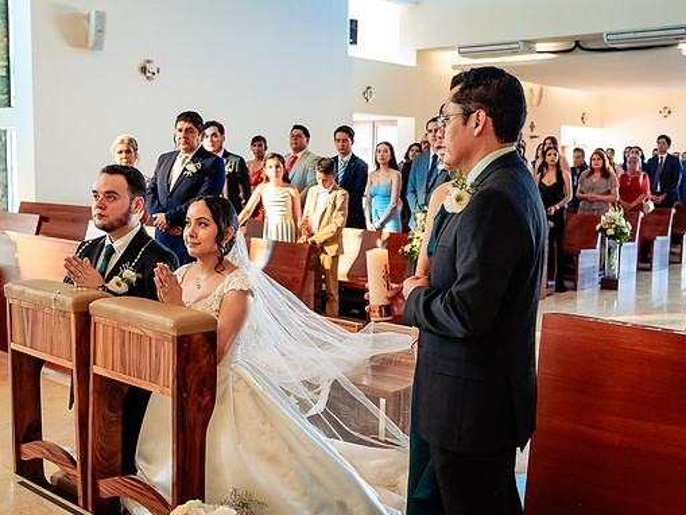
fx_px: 833
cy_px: 246
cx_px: 347
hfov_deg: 44.8
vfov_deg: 34.4
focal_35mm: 42
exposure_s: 1/125
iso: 2000
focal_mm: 35
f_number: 4.5
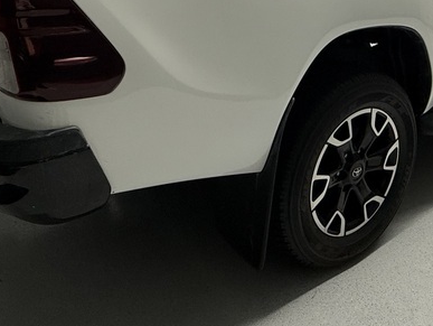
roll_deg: +0.3
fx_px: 463
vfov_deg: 35.5
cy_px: 11
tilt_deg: -9.9
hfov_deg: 49.9
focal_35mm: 37
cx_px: 252
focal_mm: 2.22
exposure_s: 1/100
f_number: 2.2
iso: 125
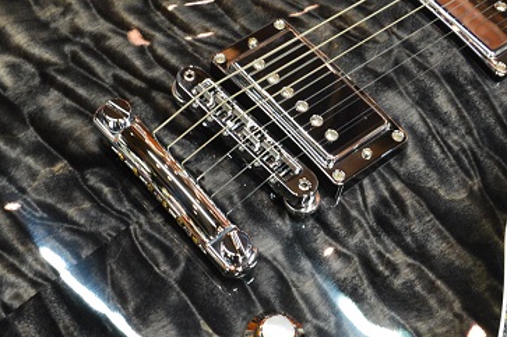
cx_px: 265
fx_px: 1153
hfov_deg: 24.8
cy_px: 222
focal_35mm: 82
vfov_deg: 16.6
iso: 800
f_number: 5
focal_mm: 22
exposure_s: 1/15
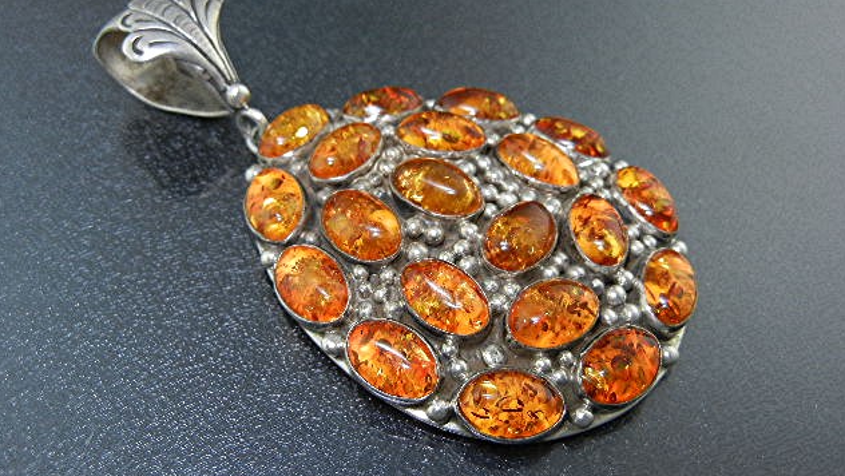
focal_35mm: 43
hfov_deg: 47.3
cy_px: 209
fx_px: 964
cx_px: 422
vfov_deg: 27.7
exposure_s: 1/30
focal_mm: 7.1
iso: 200
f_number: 3.7
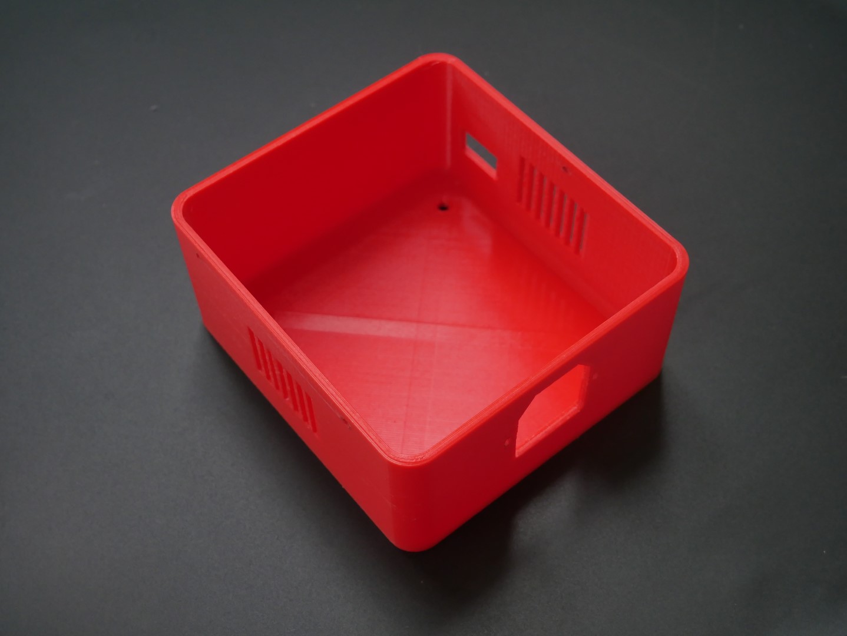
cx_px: 424
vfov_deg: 31.5
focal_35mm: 46
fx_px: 1126
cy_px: 318
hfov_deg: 41.2
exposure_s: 1/125
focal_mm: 23
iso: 800
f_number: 4.3
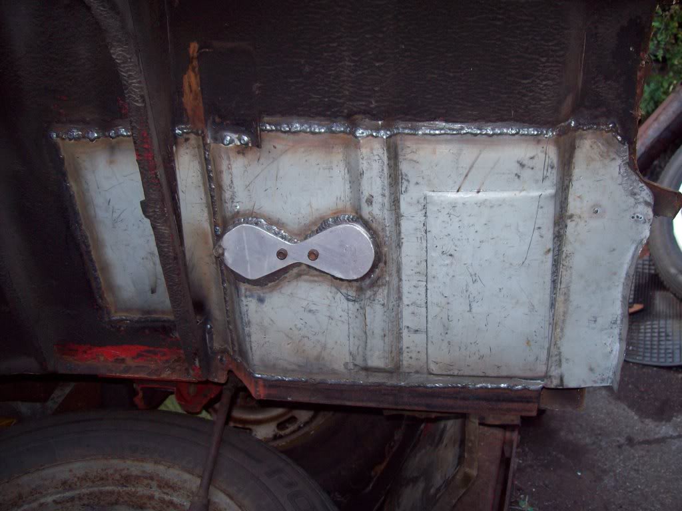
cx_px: 341
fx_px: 709
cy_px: 256
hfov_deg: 51.4
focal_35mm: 36
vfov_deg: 39.7
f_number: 2.7
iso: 80
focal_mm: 6
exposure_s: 1/64
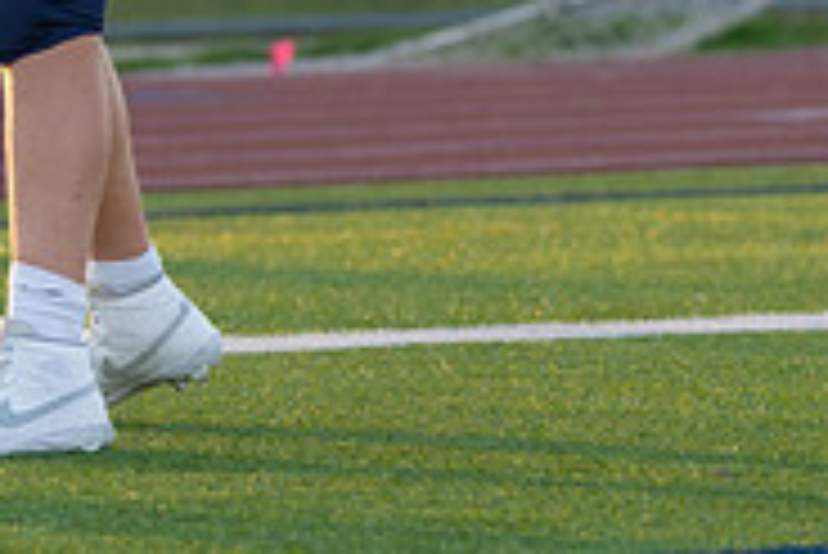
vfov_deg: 3.1
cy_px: -457
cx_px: -251
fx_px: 10243
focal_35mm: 445
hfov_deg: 4.6
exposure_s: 1/800
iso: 320
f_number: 2.8
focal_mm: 100
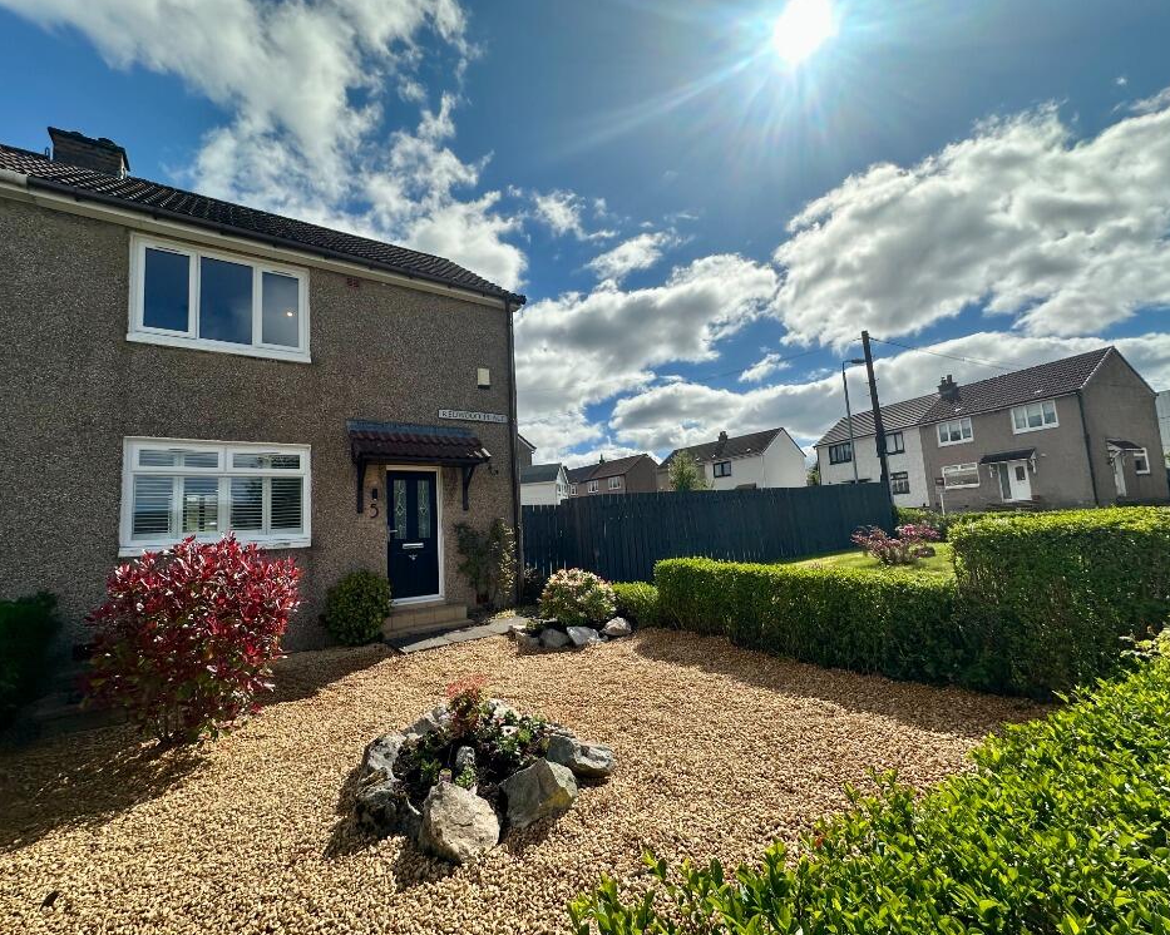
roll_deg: +3.5
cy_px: 478
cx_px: 578
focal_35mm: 15
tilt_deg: +5.5
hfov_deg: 96.8
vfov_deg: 84.0
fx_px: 519
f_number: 2.2
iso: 50
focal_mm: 2.22
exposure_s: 1/4132
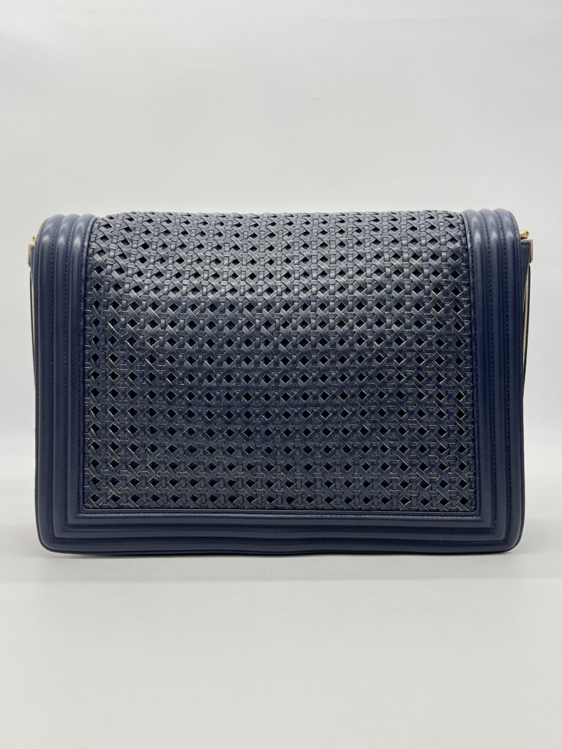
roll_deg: +0.5
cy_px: 374
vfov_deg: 67.3
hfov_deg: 53.1
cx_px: 281
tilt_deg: -2.6
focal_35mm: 26
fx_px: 563
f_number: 1.5
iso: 32
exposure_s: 1/105
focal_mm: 5.7
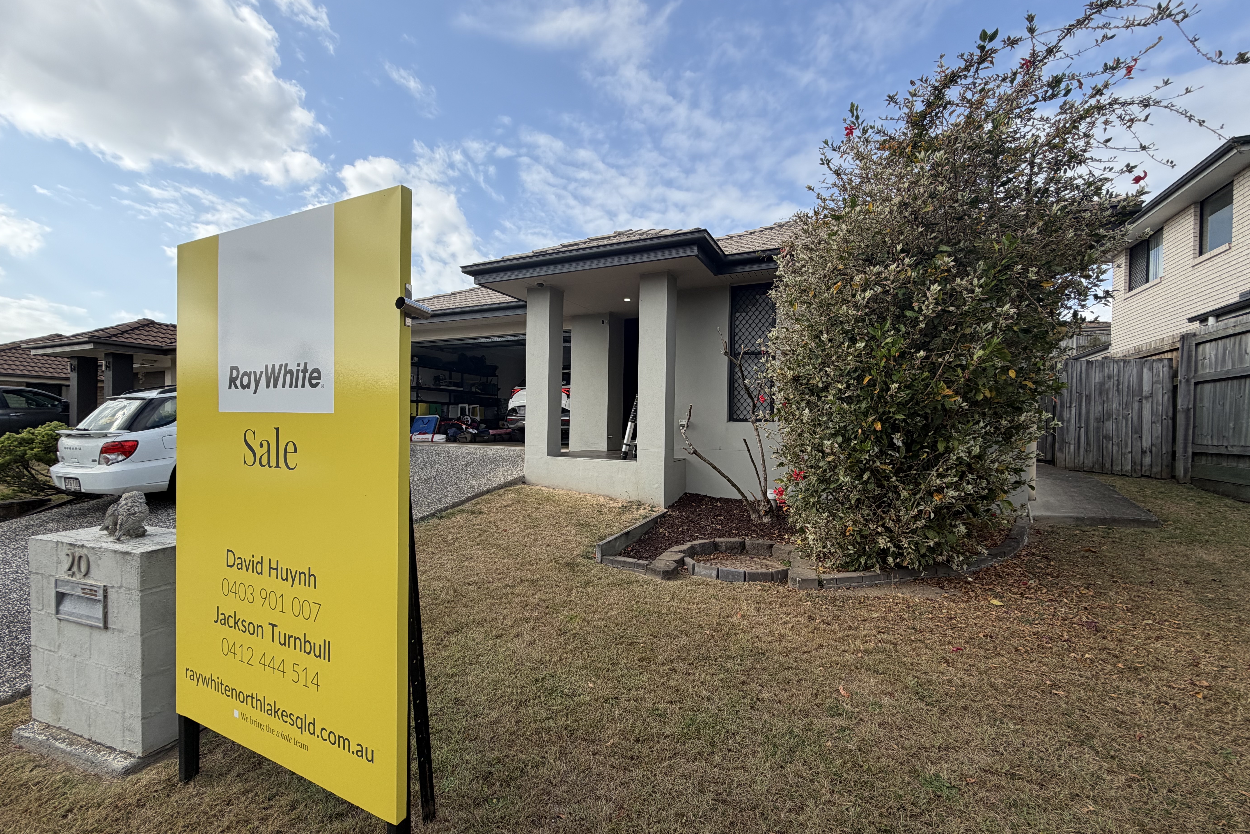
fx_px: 521
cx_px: 612
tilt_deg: +0.7
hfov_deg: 100.4
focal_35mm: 15
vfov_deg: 77.3
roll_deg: -0.9
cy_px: 430
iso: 32
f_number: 2.2
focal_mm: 2.22
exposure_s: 1/770
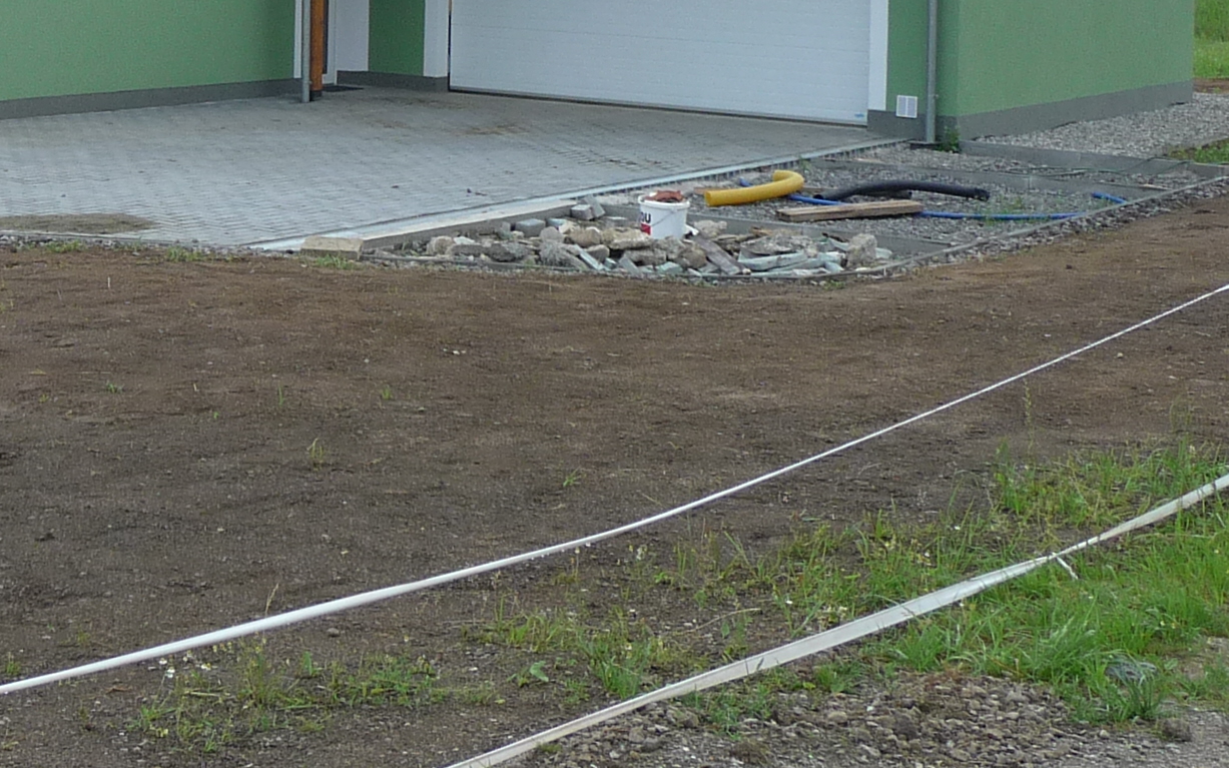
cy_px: -81
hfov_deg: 26.9
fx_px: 2445
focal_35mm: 73
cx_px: 40
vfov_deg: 17.3
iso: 100
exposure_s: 1/100
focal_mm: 4.7
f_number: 3.3
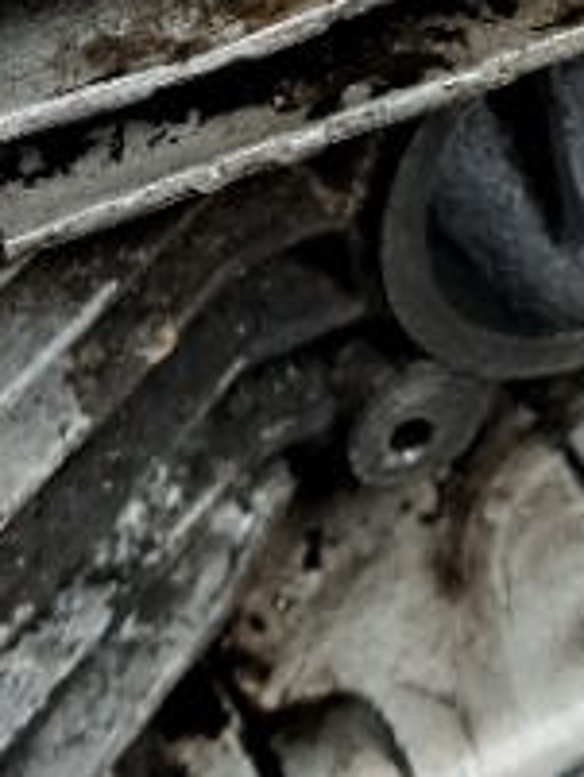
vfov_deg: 14.5
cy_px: -302
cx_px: 476
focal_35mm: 129
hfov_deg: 11.5
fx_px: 2899
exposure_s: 1/33
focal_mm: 5.23
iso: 400
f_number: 1.8
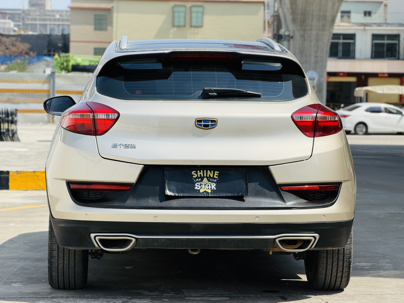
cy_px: 152
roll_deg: -0.9
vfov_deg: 14.8
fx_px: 1167
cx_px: 202
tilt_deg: -2.9
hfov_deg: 19.6
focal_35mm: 100
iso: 20
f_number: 2.8
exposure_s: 1/734
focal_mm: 16.89
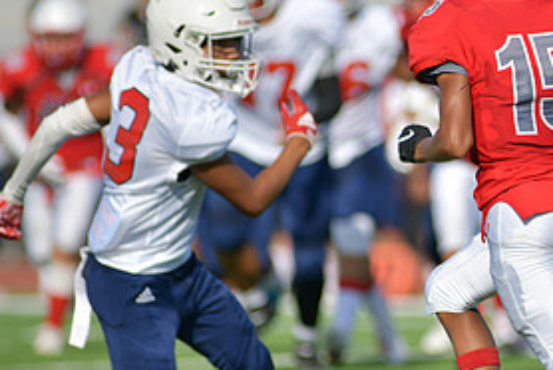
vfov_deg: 2.2
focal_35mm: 625
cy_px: 210
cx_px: 557
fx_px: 9611
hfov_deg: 3.3
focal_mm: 300
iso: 100
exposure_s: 1/2000
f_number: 3.5
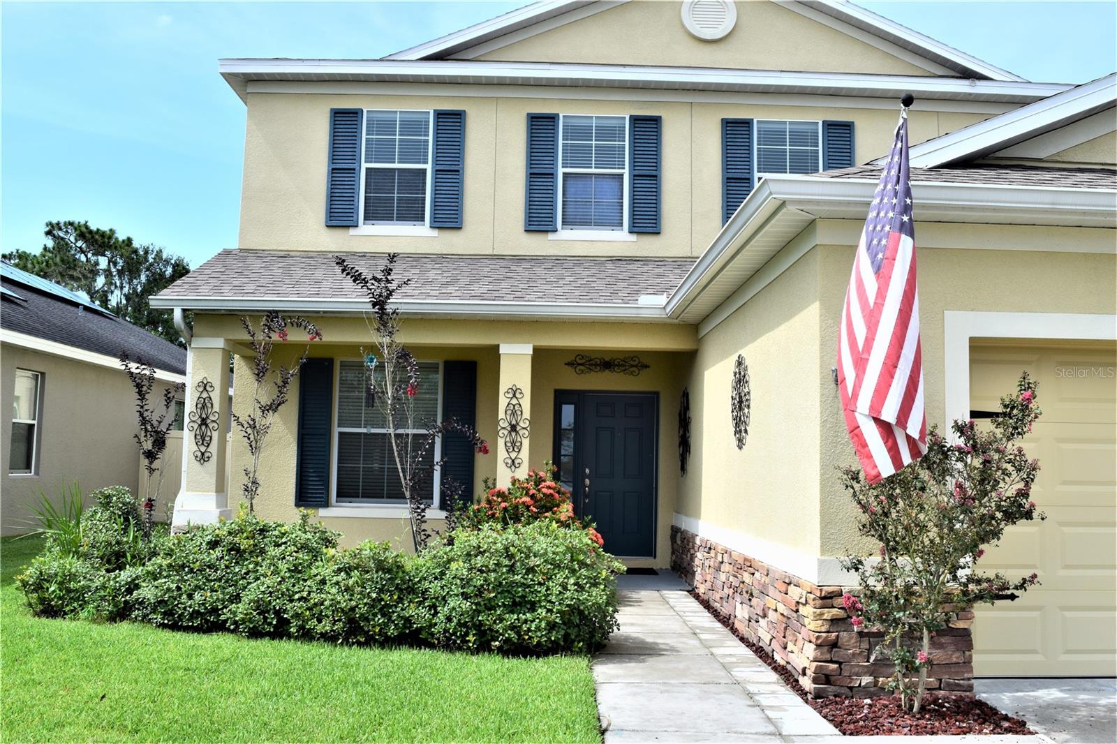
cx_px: 558
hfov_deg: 57.2
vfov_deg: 40.0
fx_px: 1024
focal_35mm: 33
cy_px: 372
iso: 400
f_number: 11
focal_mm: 22
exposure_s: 1/400
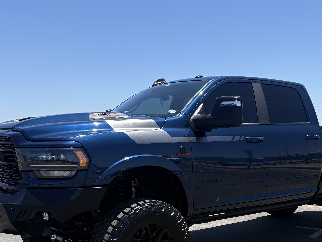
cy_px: 202
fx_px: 428
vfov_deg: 30.6
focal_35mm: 46
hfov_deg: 40.9
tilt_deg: -8.3
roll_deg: +1.8
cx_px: 202
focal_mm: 5.96
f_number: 1.6
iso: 50
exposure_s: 1/2865
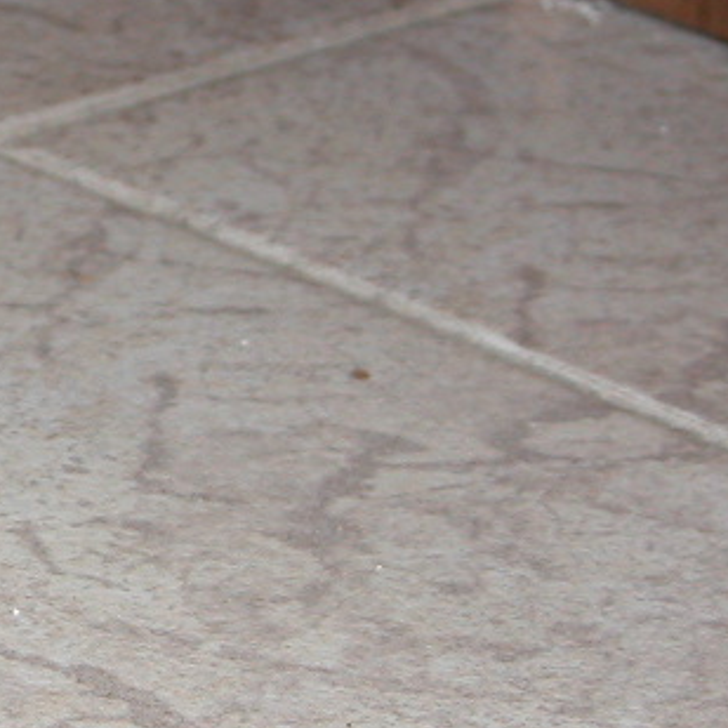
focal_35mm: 337
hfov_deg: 5.1
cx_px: -429
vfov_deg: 5.2
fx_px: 8018
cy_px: 379
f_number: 3.6
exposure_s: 1/125
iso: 100
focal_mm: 23.7
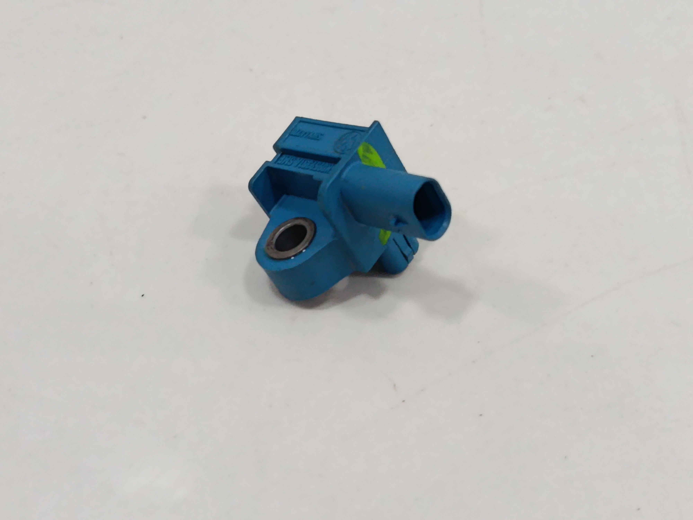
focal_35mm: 50
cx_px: 346
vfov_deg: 29.1
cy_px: 260
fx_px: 1001
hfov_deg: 38.2
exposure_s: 1/100
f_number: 1.7
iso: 820
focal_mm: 5.24
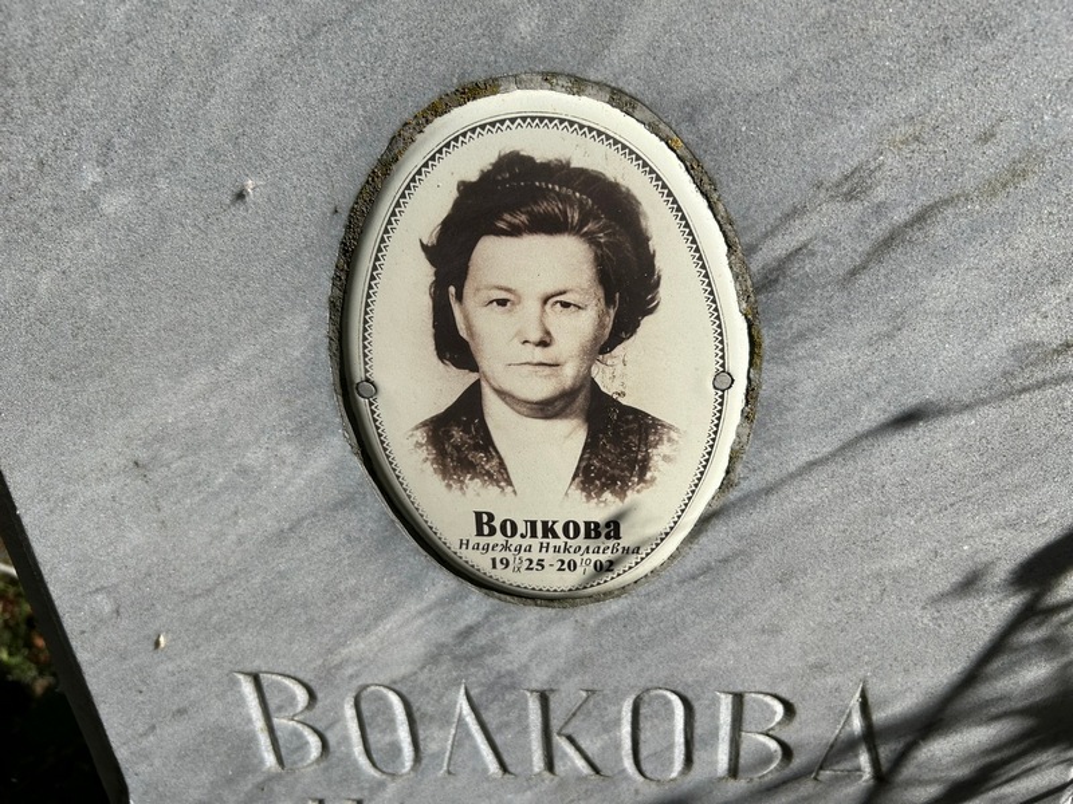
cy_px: 402
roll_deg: +4.1
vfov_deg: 53.1
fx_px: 806
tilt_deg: -30.2
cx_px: 536
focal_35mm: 26
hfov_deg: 67.3
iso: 50
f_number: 1.5
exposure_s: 1/5319
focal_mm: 5.7
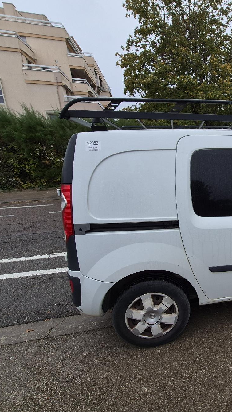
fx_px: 208
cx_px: 224
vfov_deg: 89.6
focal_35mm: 19
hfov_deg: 49.3
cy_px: 206
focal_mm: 1.74
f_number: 2.2
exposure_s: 1/1250
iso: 40
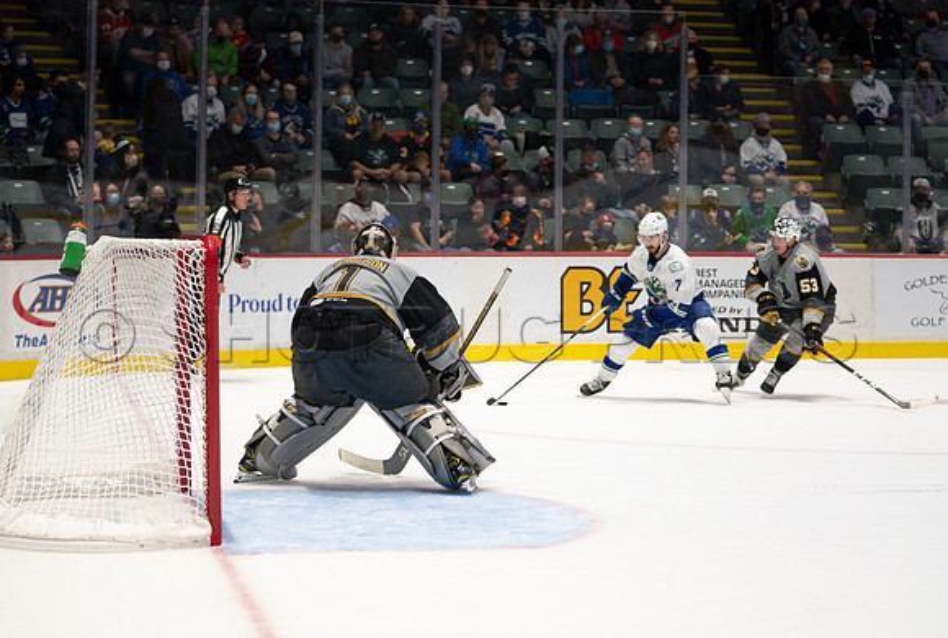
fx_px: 2325
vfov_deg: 15.6
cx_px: 490
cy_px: 315
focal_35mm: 88
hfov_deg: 23.0
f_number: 2.8
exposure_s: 1/1000
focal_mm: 71
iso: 2000
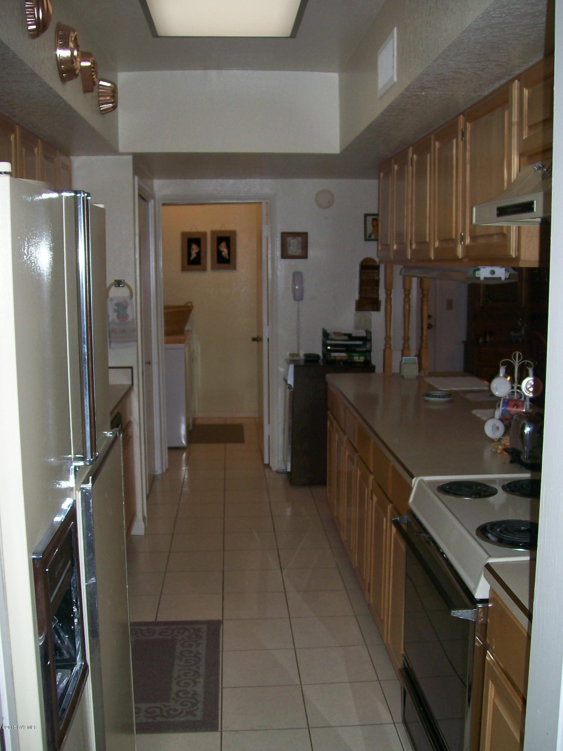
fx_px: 781
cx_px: 282
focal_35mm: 36
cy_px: 376
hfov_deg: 39.7
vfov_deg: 51.4
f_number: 2.7
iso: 80
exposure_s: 1/64
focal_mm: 6
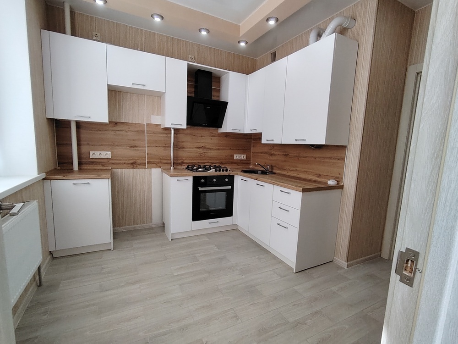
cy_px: 172
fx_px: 225
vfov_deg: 74.7
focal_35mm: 17
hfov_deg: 91.0
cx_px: 229
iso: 131
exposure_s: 1/100
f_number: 2.2
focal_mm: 1.42
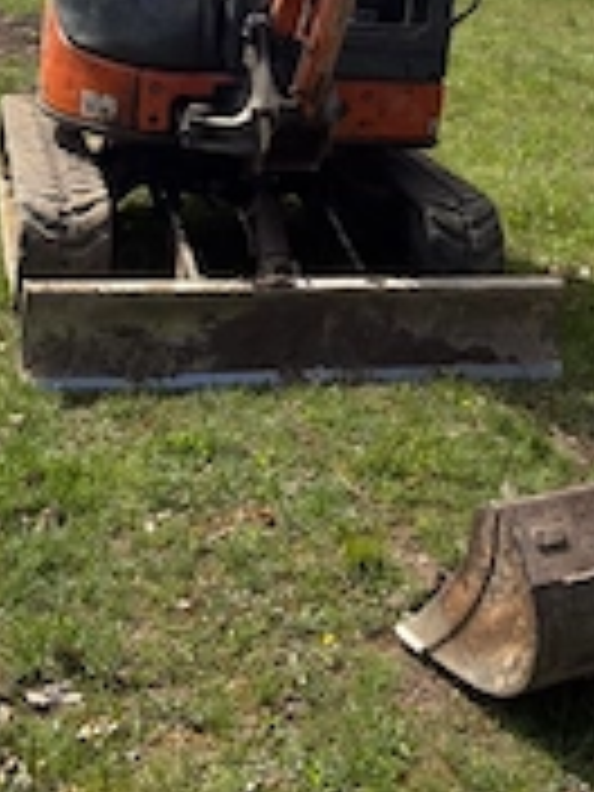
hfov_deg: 24.5
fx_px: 1350
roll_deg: -7.1
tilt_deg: -5.1
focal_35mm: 59
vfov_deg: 30.9
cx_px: 446
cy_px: 50
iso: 50
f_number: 1.6
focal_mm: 5.96
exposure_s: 1/2364
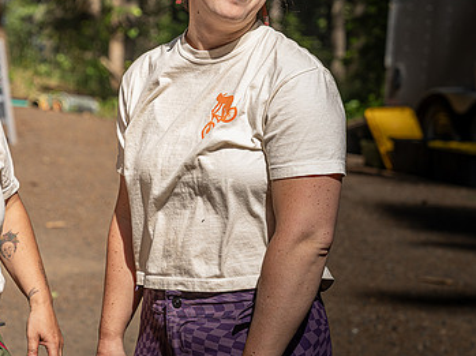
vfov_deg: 11.7
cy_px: 102
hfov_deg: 15.6
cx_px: 131
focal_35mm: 126
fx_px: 1731
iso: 125
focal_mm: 70
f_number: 4.5
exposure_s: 1/500
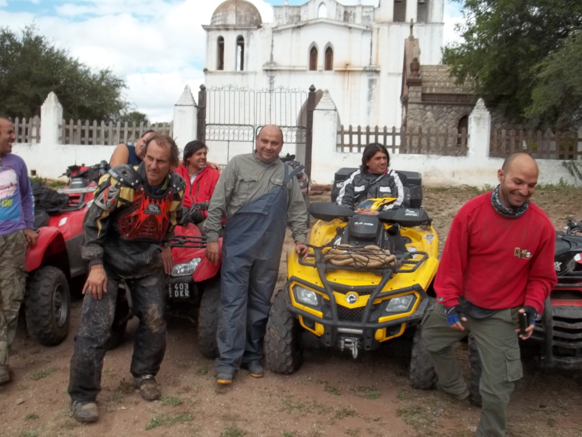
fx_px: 555
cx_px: 291
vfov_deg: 42.9
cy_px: 218
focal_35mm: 33
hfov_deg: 55.4
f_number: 3.3
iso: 64
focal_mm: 5.9
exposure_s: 1/640
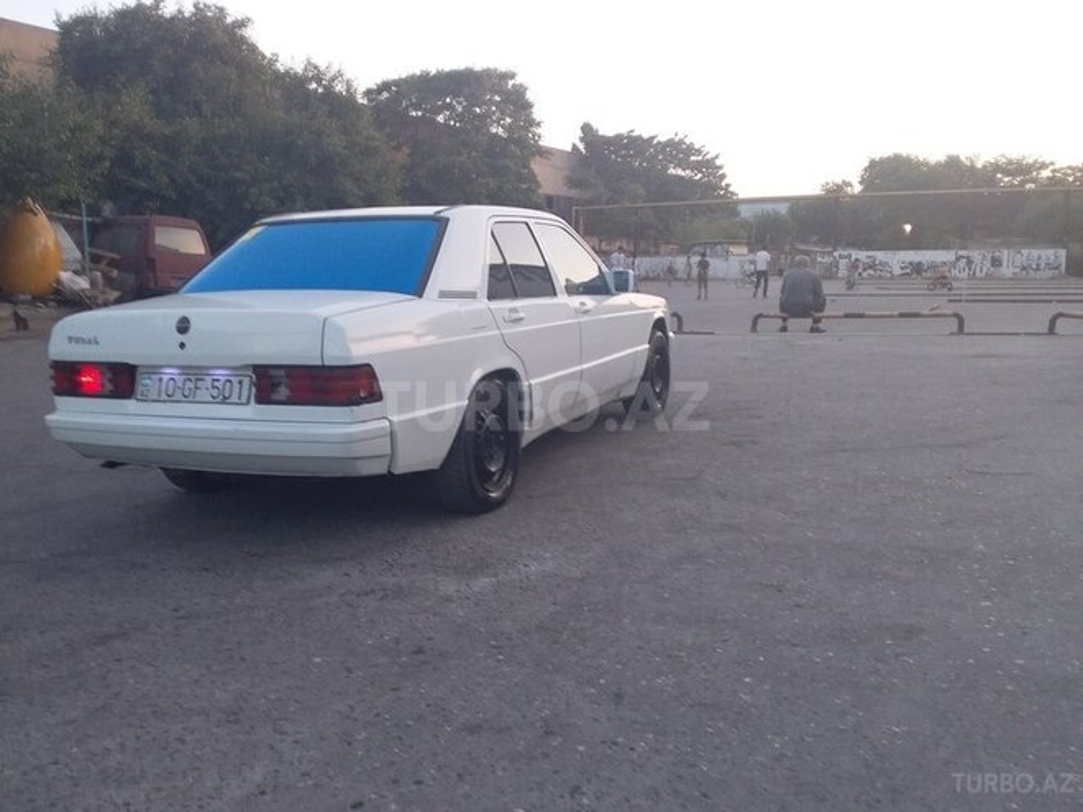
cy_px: 406
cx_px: 542
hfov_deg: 58.4
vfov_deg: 45.4
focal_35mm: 31
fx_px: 970
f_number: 2.2
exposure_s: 1/101
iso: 40
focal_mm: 3.3
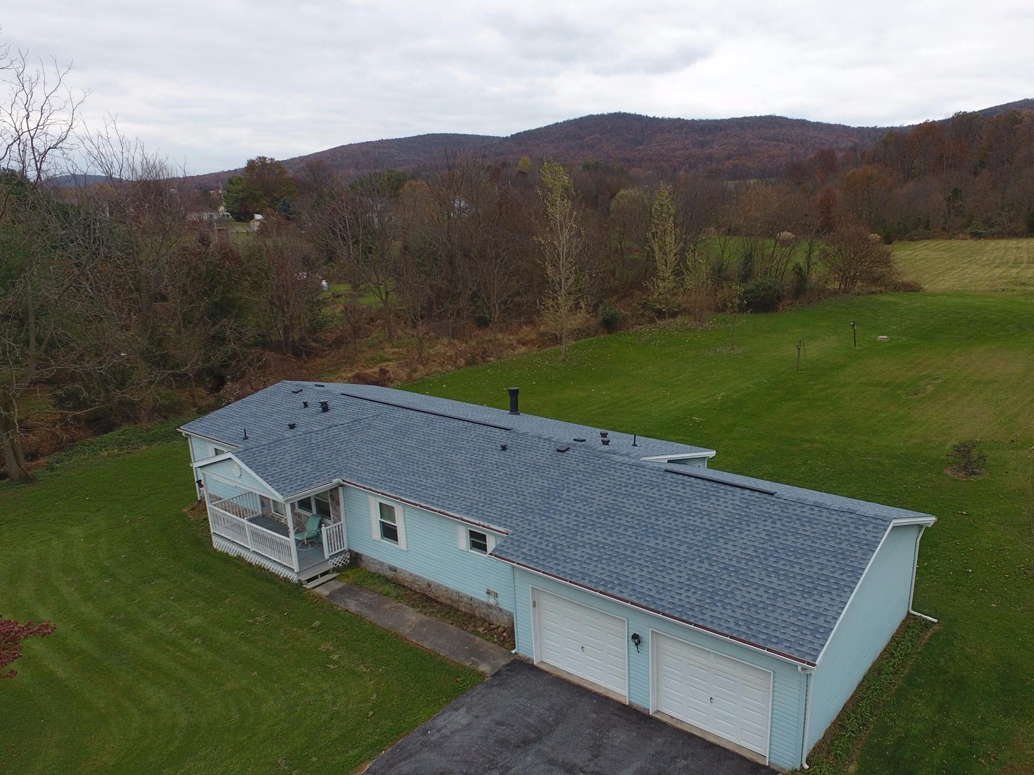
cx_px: 634
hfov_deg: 68.5
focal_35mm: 25
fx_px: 747
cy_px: 445
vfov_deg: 54.7
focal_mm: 3.61
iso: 100
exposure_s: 1/186
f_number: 2.8
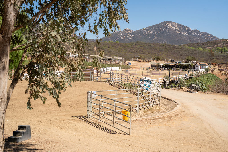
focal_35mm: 50
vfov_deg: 27.0
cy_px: 76
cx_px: 114
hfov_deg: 39.6
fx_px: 317
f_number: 3.5
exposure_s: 1/4000
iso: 200
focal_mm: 50
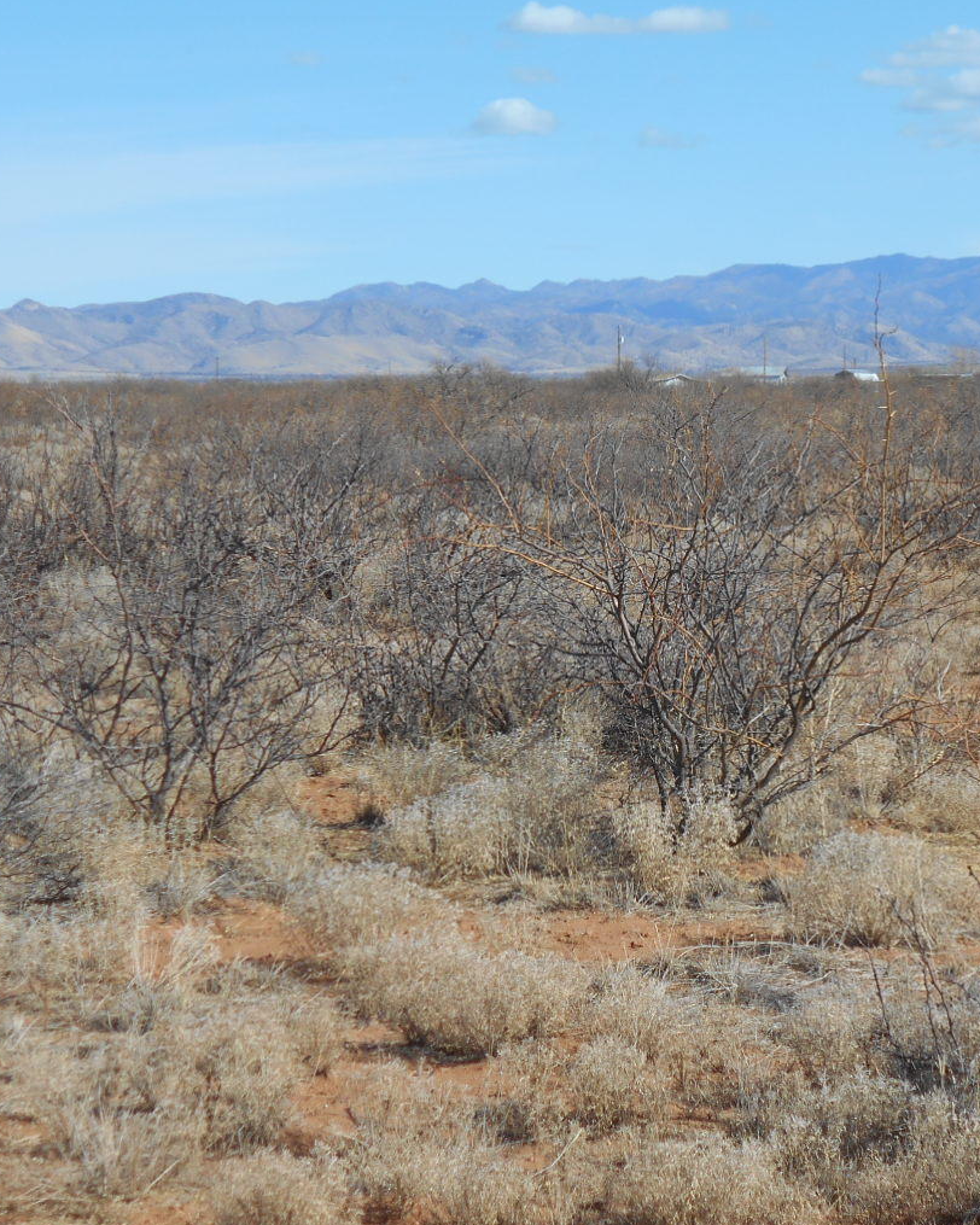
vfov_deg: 19.2
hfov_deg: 15.4
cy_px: 585
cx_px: 658
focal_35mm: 100
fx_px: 3626
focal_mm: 11.6
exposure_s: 1/640
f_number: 5.3
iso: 80
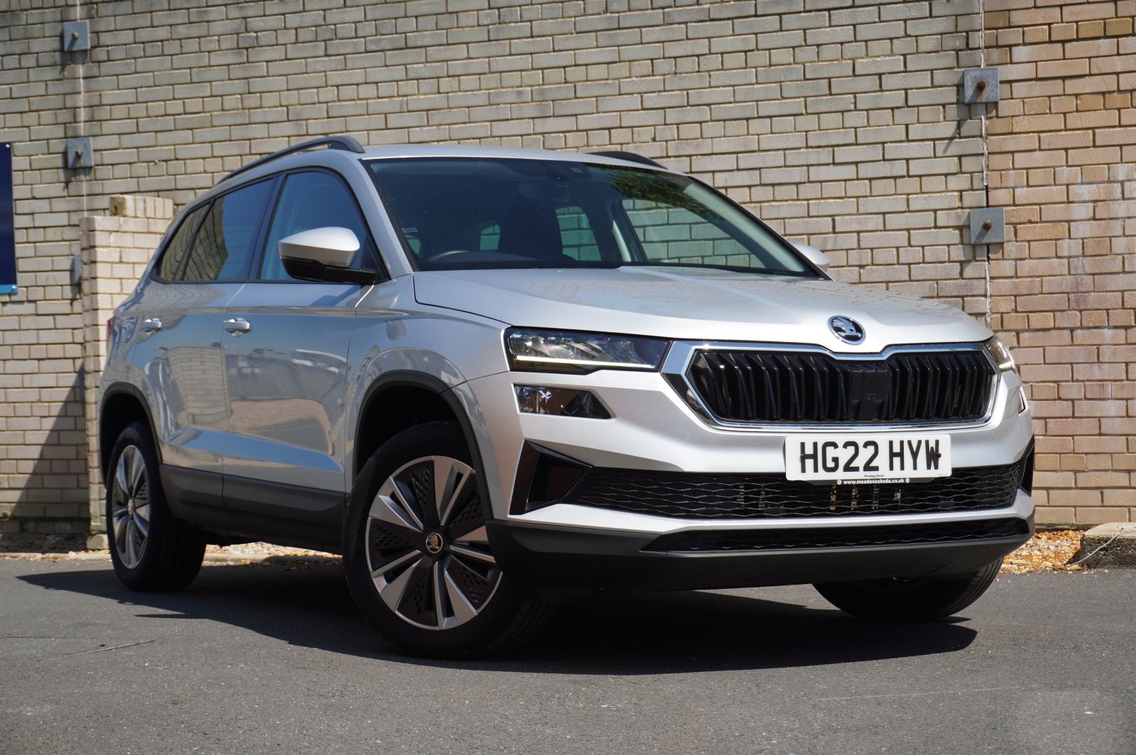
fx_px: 2128
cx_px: 568
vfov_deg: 20.1
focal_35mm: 68
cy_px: 378
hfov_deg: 29.9
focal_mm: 45
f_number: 6.3
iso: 100
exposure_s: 1/200
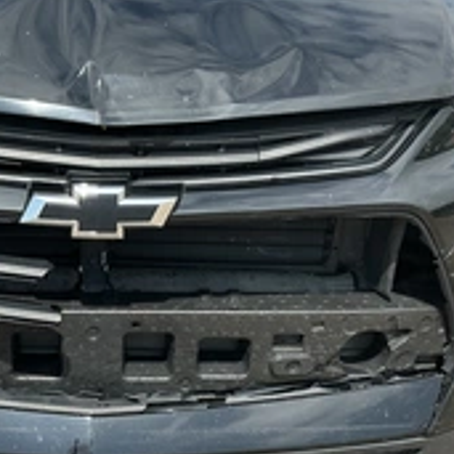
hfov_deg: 28.9
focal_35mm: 58
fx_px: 861
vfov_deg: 29.3
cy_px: 316
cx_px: 90
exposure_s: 1/749
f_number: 1.8
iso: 25
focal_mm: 3
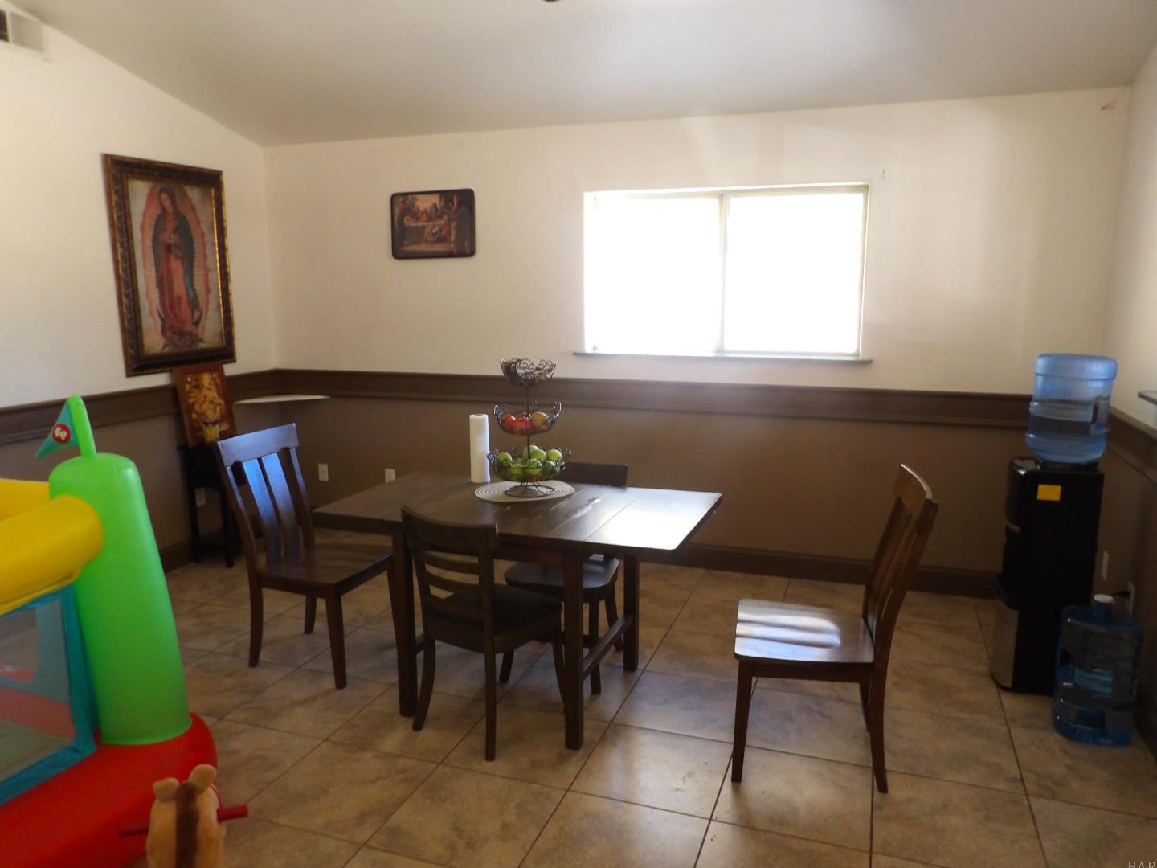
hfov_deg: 69.4
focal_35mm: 25
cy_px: 444
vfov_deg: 54.9
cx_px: 591
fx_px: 836
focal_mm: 4.3
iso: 200
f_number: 3.2
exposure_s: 1/20
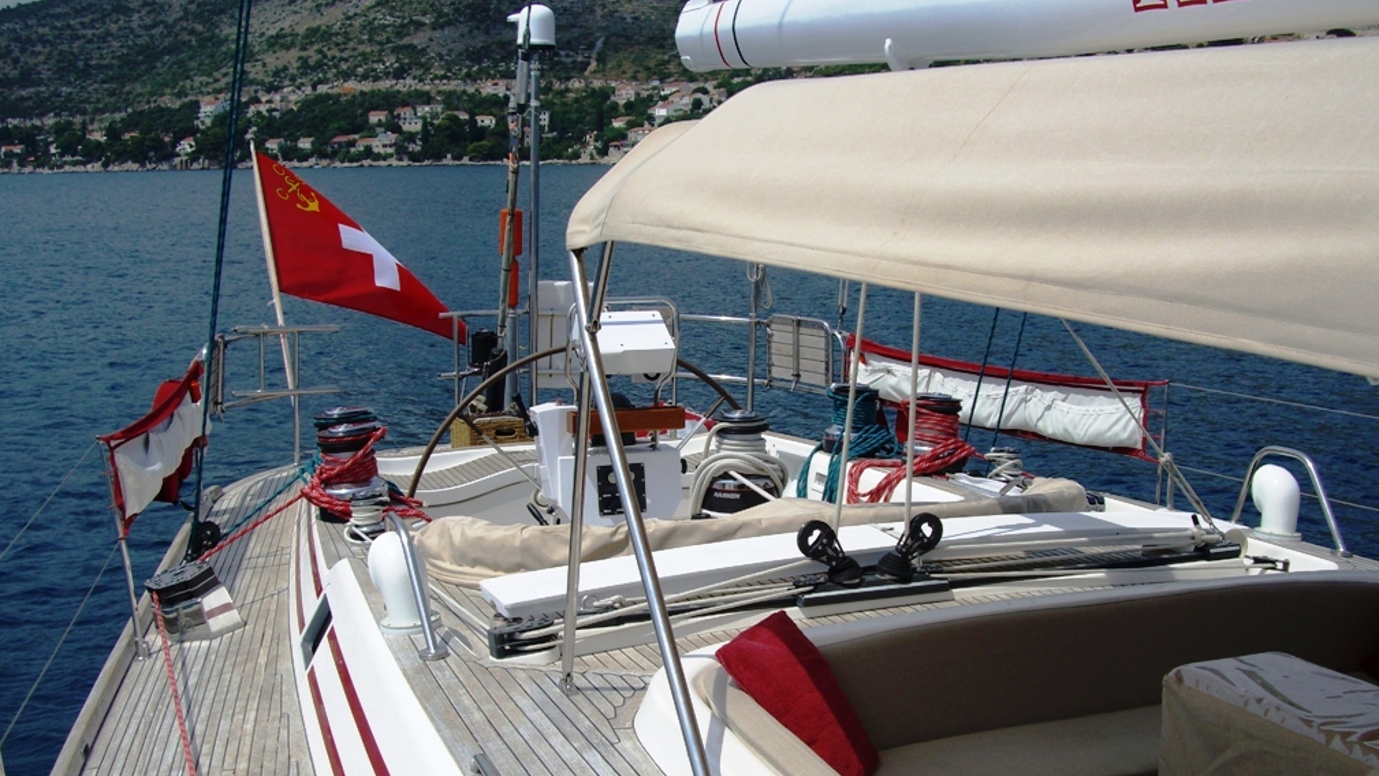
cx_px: 690
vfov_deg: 28.3
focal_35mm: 42
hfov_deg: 48.3
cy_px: 481
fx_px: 1536
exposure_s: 1/800
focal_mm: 7.9
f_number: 5.6
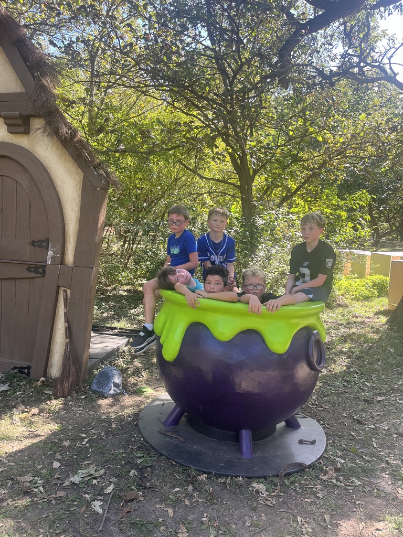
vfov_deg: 67.3
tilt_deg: -11.6
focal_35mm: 26
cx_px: 202
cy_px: 268
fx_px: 404
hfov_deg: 53.1
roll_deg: +2.5
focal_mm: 5.1
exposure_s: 1/265
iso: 40
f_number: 1.6
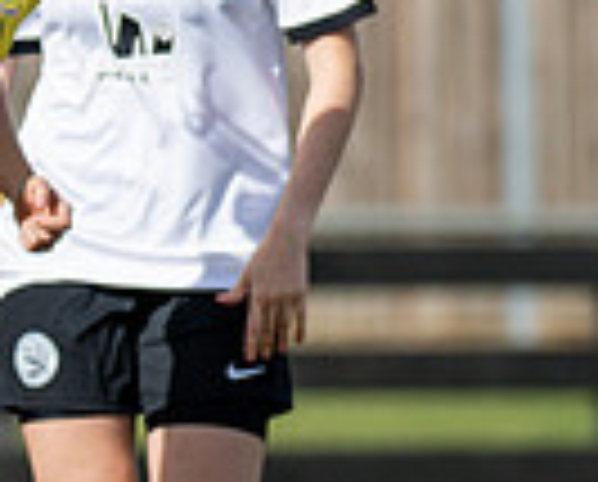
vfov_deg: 0.9
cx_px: -906
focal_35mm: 1671
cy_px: 651
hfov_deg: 1.2
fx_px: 29639
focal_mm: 300
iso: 200
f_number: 4
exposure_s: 1/2000
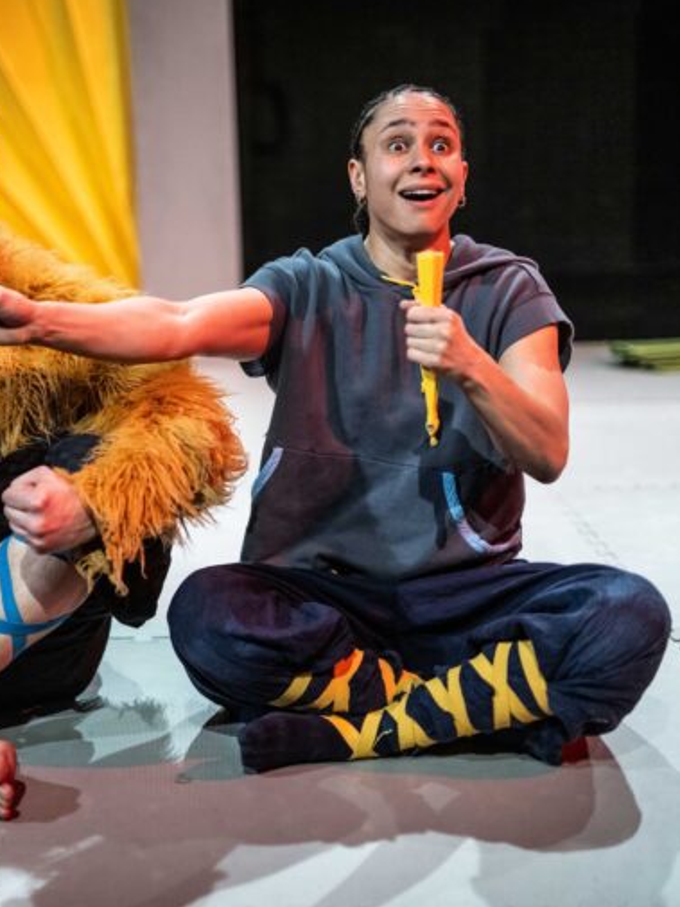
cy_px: 450
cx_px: 131
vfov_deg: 26.7
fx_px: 1914
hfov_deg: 19.9
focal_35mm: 73
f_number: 1.4
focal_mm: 50
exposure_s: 1/1000
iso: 1600
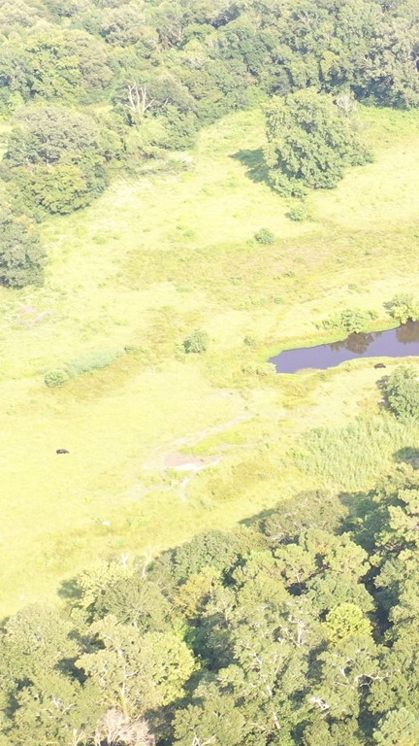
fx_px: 1639
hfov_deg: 12.5
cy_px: 316
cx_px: 875
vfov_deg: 25.6
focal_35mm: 83
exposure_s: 1/120
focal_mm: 10.26
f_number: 4.5
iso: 100
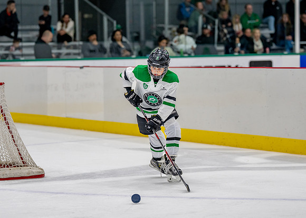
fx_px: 1391
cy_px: 85
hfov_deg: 12.6
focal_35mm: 160
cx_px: 146
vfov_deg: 9.0
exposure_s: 1/1250
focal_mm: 122
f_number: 2.8
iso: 1000
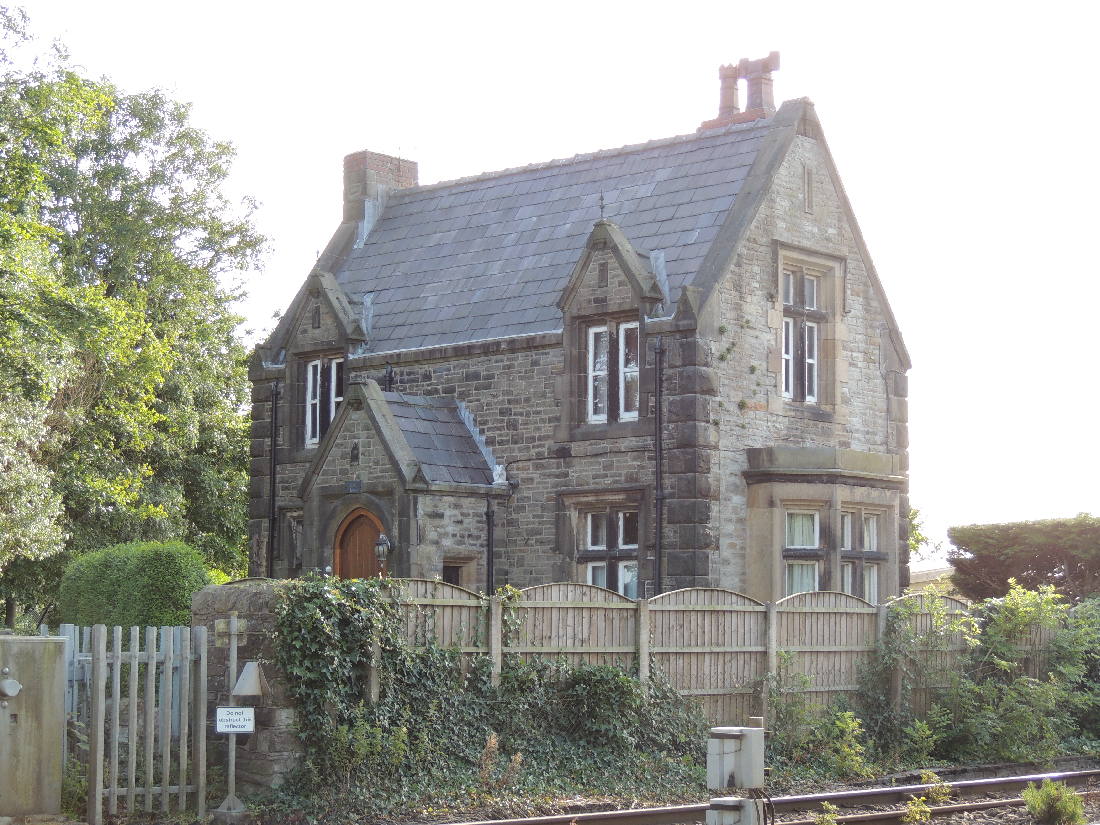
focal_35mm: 70
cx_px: 550
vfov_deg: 21.0
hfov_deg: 27.8
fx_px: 2224
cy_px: 412
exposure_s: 1/80
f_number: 3.9
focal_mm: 12.4
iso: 100
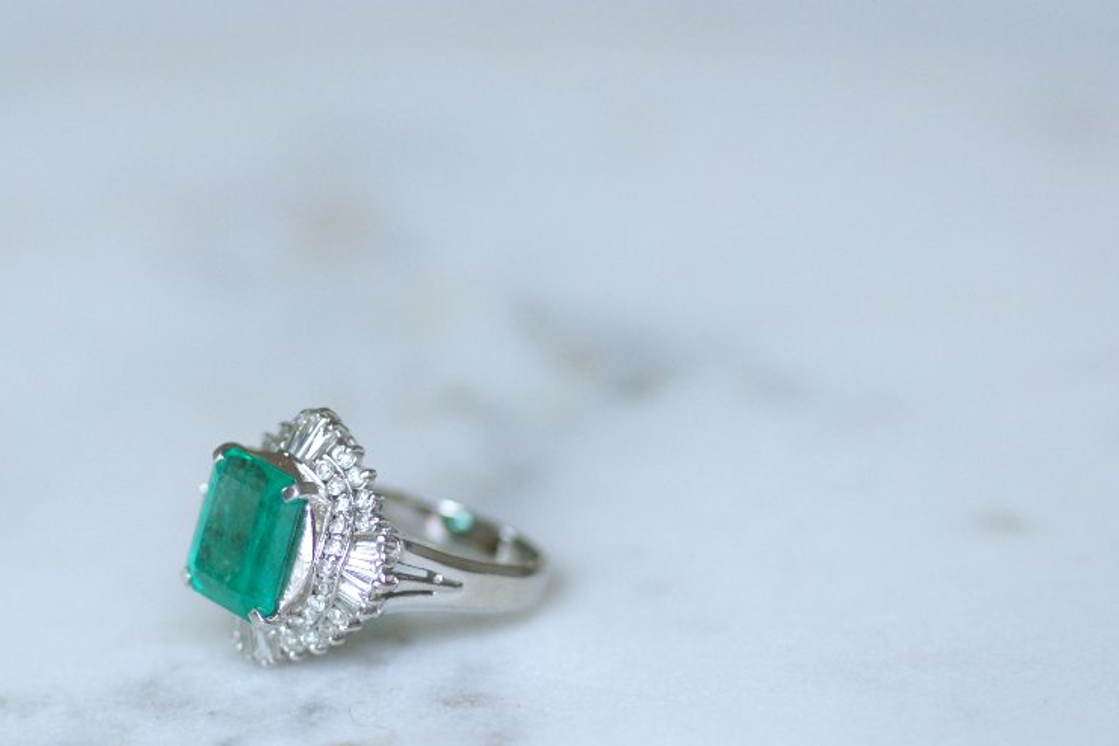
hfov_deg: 12.1
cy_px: 516
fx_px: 5284
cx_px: 337
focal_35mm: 170
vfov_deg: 8.1
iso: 500
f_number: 2.8
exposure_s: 1/125
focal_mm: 70
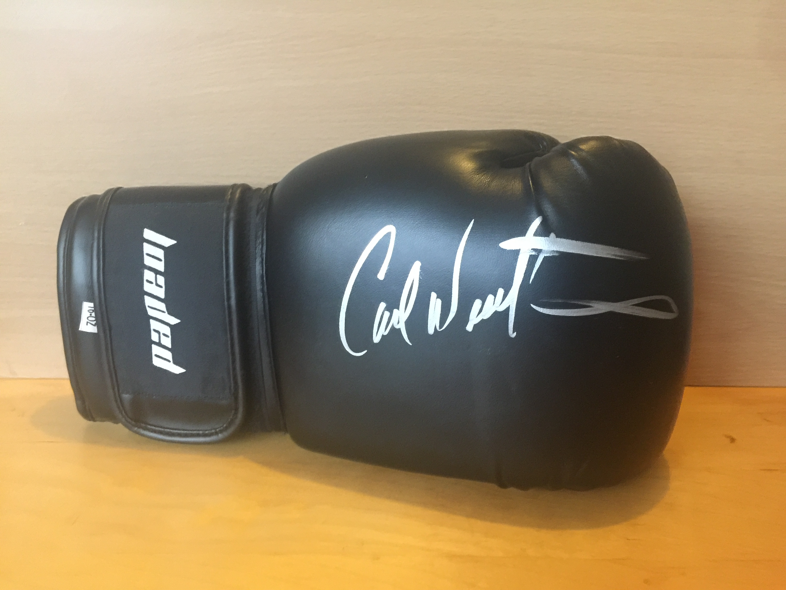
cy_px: 295
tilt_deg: -16.1
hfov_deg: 61.7
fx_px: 658
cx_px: 393
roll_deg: -1.8
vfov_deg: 48.2
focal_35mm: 29
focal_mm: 4.15
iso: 200
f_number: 2.2
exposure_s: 1/8
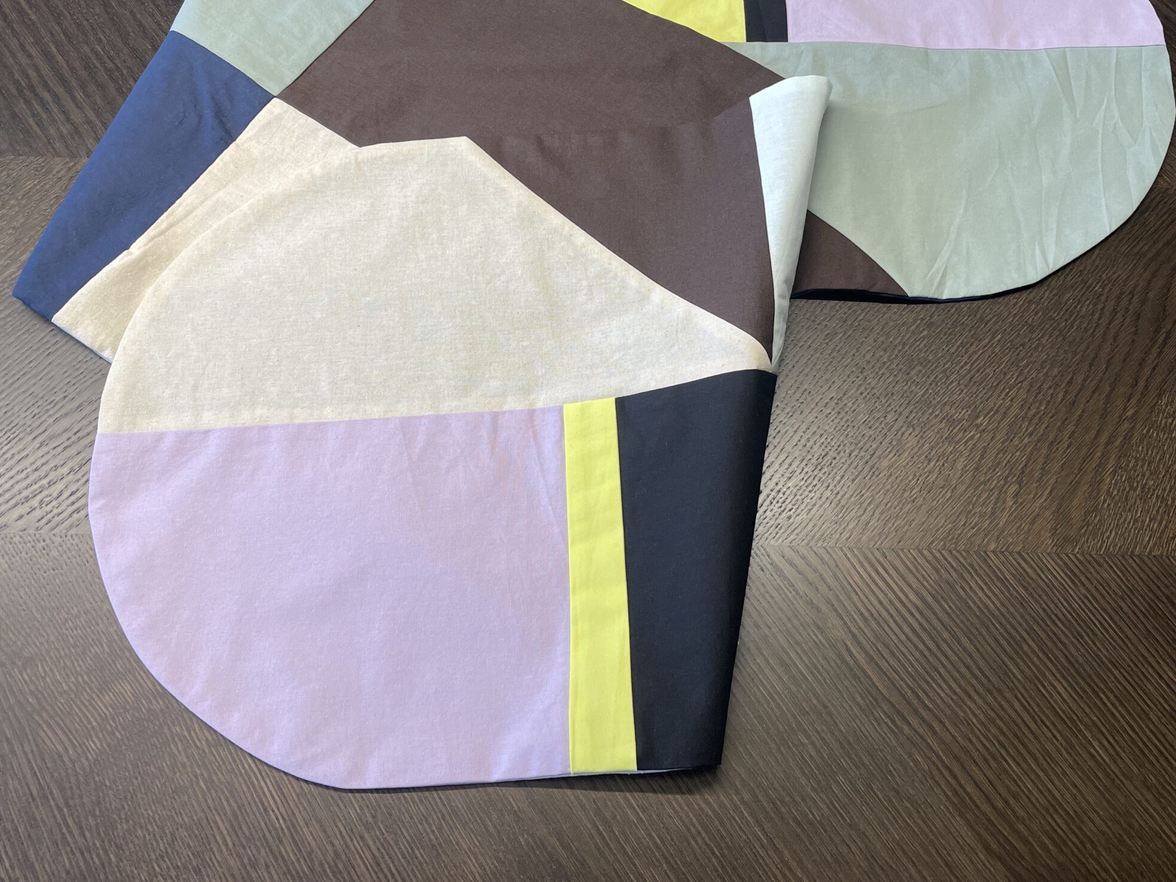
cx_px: 657
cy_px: 320
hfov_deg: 53.8
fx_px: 1155
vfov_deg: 41.4
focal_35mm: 34
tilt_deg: -62.7
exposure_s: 1/100
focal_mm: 4.2
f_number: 1.6
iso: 64
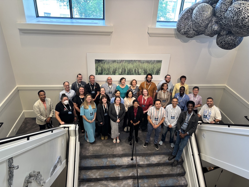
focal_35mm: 26
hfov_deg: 67.3
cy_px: 94
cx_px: 124
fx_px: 187
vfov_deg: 53.1
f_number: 1.6
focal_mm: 5.96
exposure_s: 1/60
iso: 125
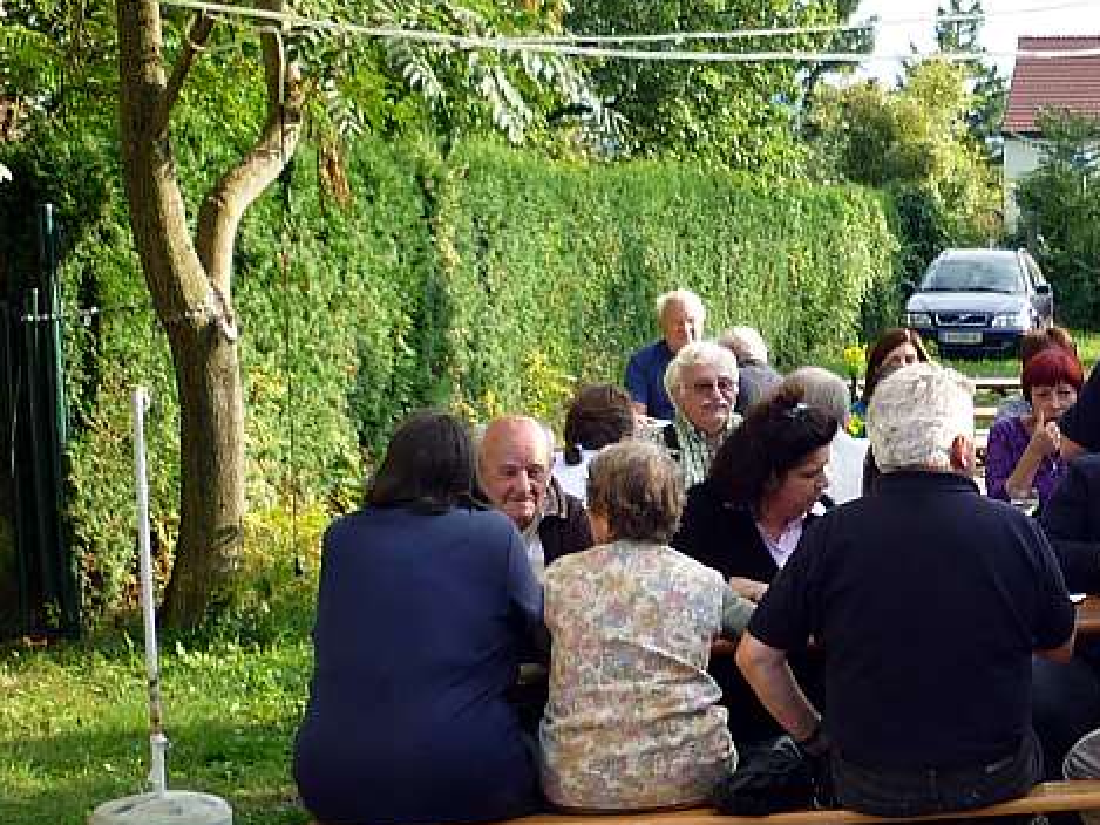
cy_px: 553
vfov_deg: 16.4
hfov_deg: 20.9
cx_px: 1145
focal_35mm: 90
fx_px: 2861
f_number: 2.8
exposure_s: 1/250
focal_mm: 5.5
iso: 80
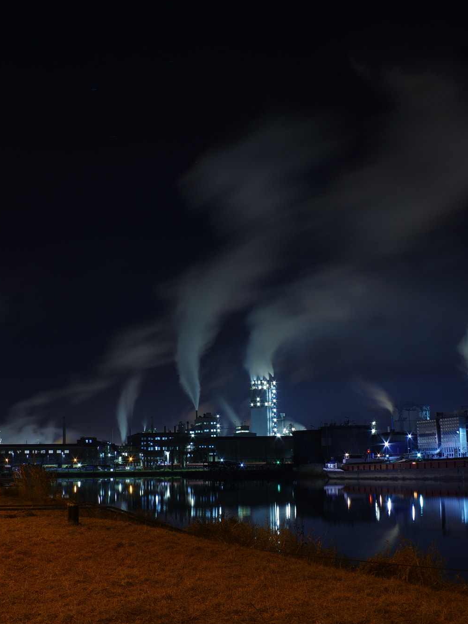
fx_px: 902
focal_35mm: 50
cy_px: 312
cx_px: 181
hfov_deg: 29.0
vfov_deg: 38.2
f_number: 10
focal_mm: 23.13
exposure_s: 20
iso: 100
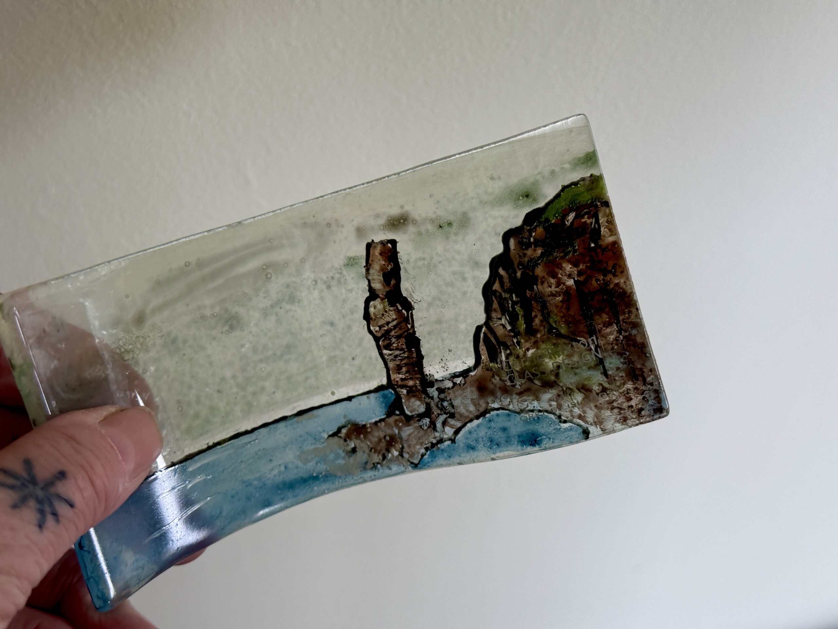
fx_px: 1162
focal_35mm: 48
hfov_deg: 39.7
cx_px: 419
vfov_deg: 30.3
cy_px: 314
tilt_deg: -48.1
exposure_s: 1/185
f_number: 1.78
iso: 80
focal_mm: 6.76
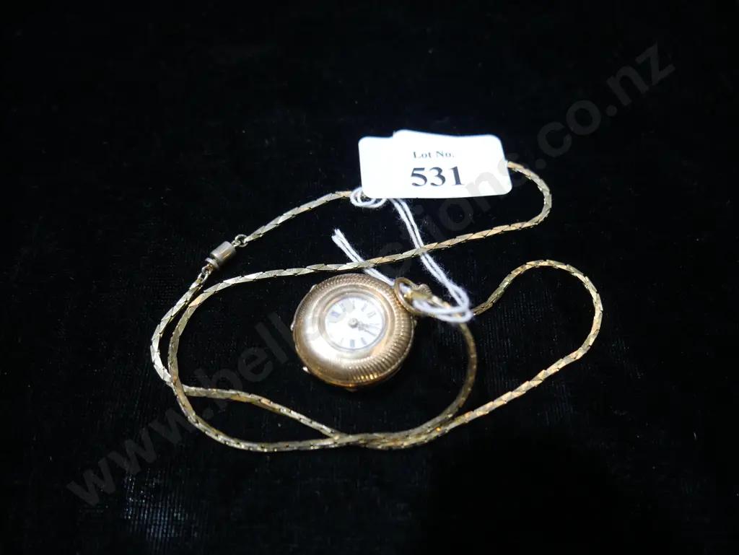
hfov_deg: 63.4
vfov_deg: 49.8
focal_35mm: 28
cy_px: 278
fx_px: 598
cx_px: 370
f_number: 3.5
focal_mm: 14
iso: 320
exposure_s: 1/60
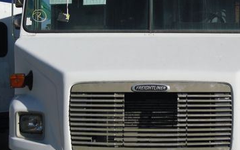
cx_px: 146
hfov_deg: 30.1
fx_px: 445
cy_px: 73
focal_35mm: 68
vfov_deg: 19.1
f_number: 7.8
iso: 80
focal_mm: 6.3
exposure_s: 1/320
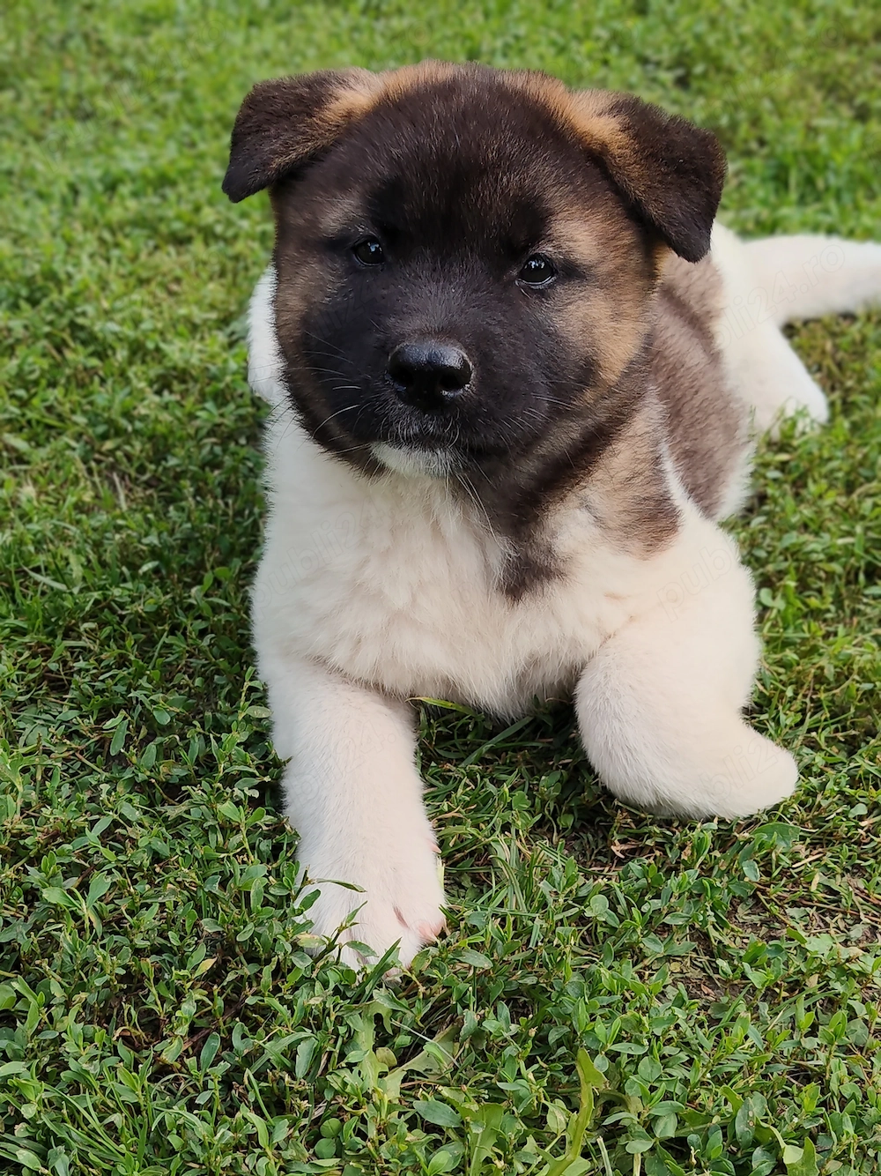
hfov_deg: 30.3
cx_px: 440
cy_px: 588
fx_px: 1629
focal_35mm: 48
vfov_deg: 39.7
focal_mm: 5.24
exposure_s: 1/124
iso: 52
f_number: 1.7
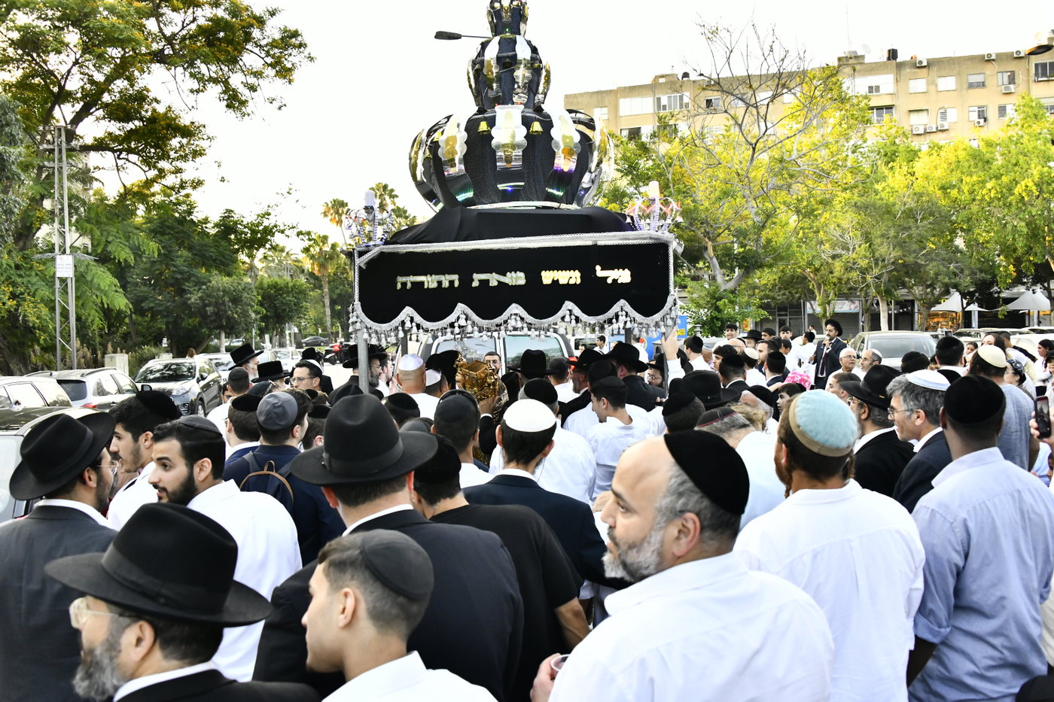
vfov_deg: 46.4
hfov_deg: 65.5
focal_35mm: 28
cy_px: 351
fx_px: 820
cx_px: 527
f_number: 5.6
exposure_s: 1/500
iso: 2000
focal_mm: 28
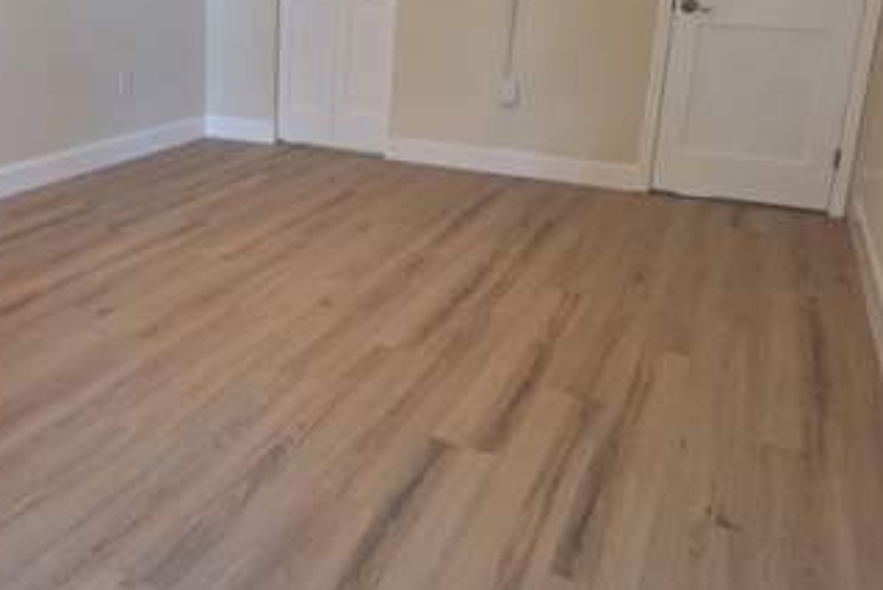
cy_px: 172
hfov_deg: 51.7
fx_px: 883
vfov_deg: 36.3
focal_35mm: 36
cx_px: 268
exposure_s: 1/40
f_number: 1.8
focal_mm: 5.54
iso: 160
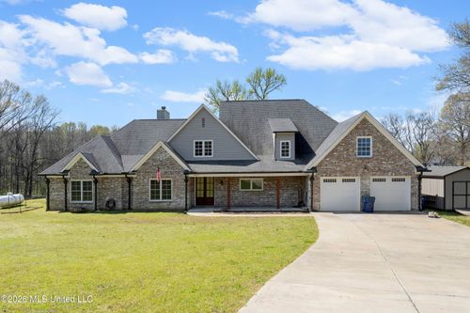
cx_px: 235
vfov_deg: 49.5
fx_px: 339
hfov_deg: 69.4
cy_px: 156
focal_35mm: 26
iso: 800
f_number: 9
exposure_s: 1/800
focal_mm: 26
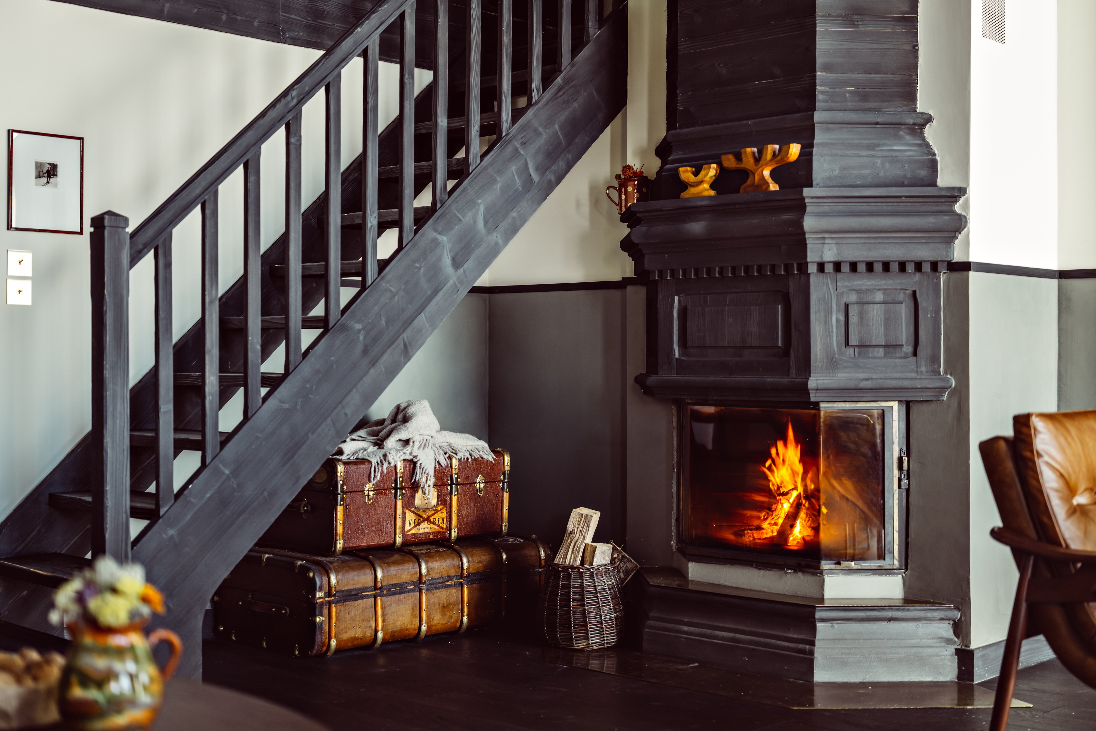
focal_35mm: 50
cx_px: 548
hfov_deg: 39.6
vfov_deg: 27.0
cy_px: 366
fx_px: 1523
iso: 320
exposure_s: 1/60
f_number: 2
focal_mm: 50
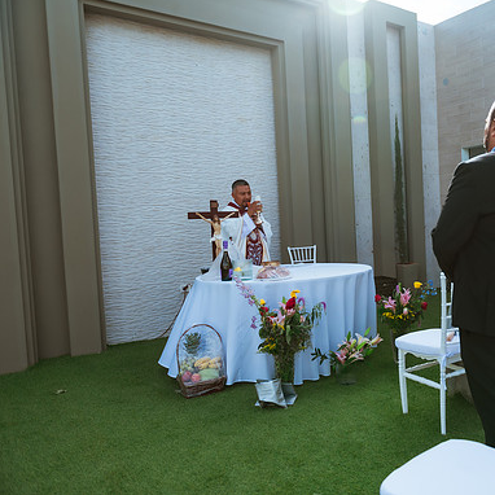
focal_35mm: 31
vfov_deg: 52.5
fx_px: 502
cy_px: 246
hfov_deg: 50.3
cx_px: 373
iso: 100
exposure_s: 1/800
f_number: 2.8
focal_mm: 24
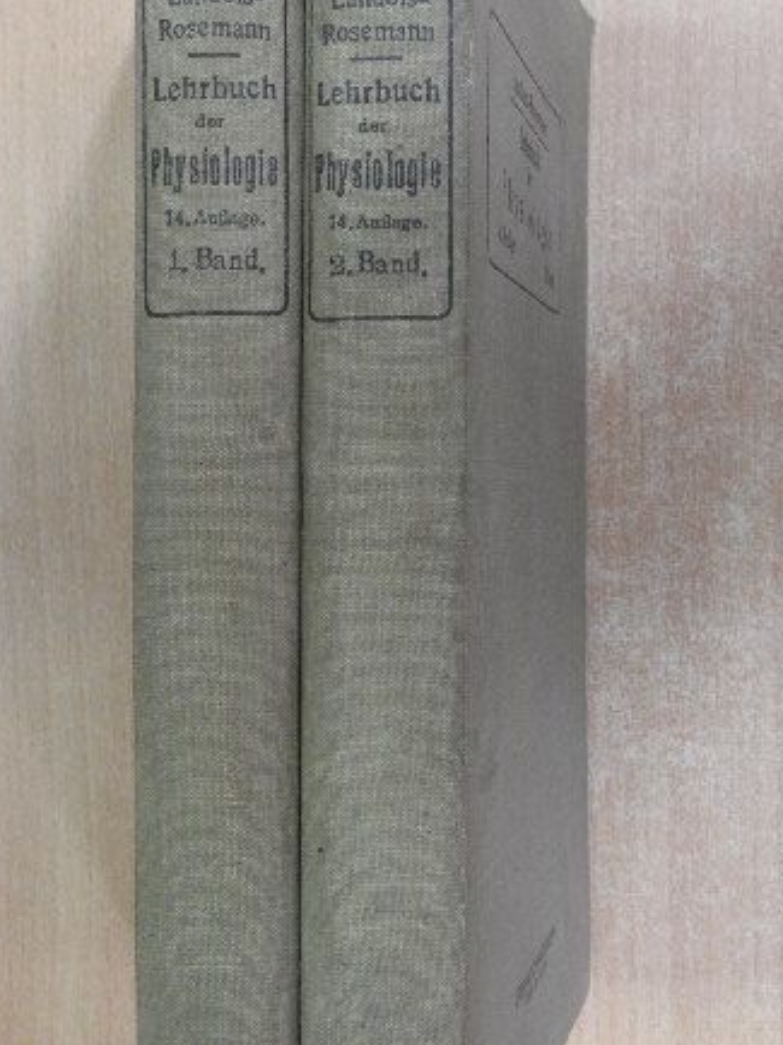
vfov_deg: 32.7
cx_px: 395
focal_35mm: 59
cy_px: 496
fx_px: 1781
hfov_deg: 24.8
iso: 450
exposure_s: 1/8
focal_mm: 7.2
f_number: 4.2
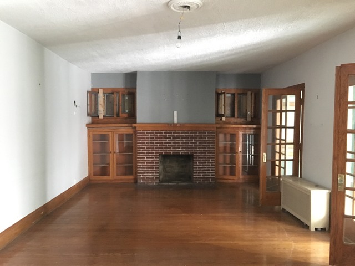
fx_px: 297
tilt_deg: -3.3
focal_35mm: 29
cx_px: 178
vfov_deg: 48.2
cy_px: 133
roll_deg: -0.5
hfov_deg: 61.7
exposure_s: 1/15
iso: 640
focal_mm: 4.15
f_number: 2.2
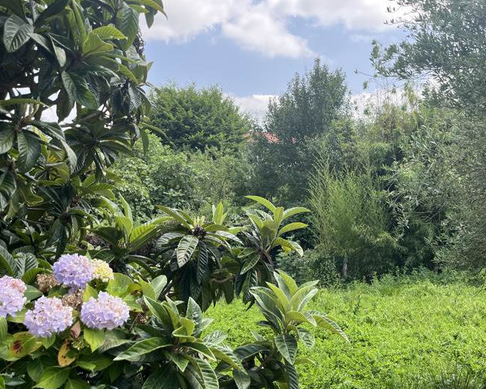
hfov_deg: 56.8
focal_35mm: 31
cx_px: 287
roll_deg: +0.0
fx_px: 446
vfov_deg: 47.1
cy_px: 209
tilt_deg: -2.8
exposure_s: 1/898
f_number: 1.6
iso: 50
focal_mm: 5.1
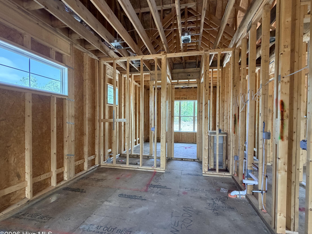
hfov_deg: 98.0
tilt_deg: -1.5
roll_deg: -0.4
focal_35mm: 15
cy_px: 121
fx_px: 135
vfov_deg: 81.7
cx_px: 166
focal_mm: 2.22
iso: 320
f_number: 2.2
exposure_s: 1/104
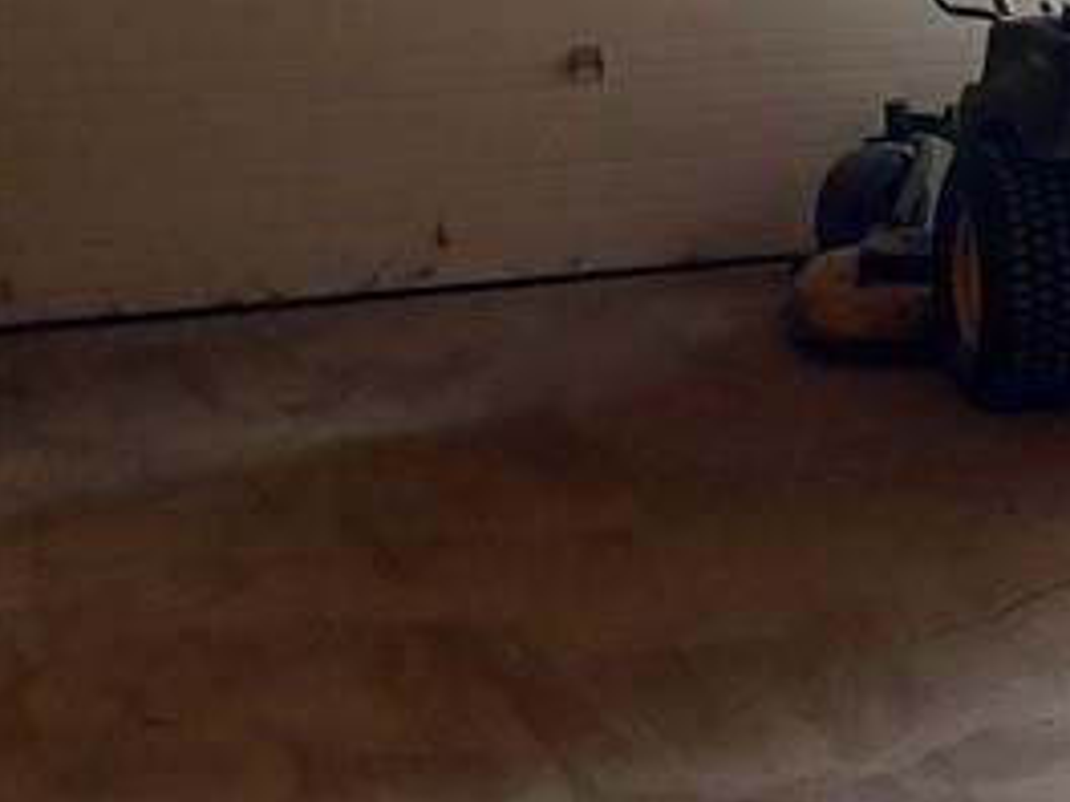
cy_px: -166
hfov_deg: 15.8
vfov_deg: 14.2
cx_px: 2059
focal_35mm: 101
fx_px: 3122
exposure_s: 1/60
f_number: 1.6
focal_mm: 5.96
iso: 200
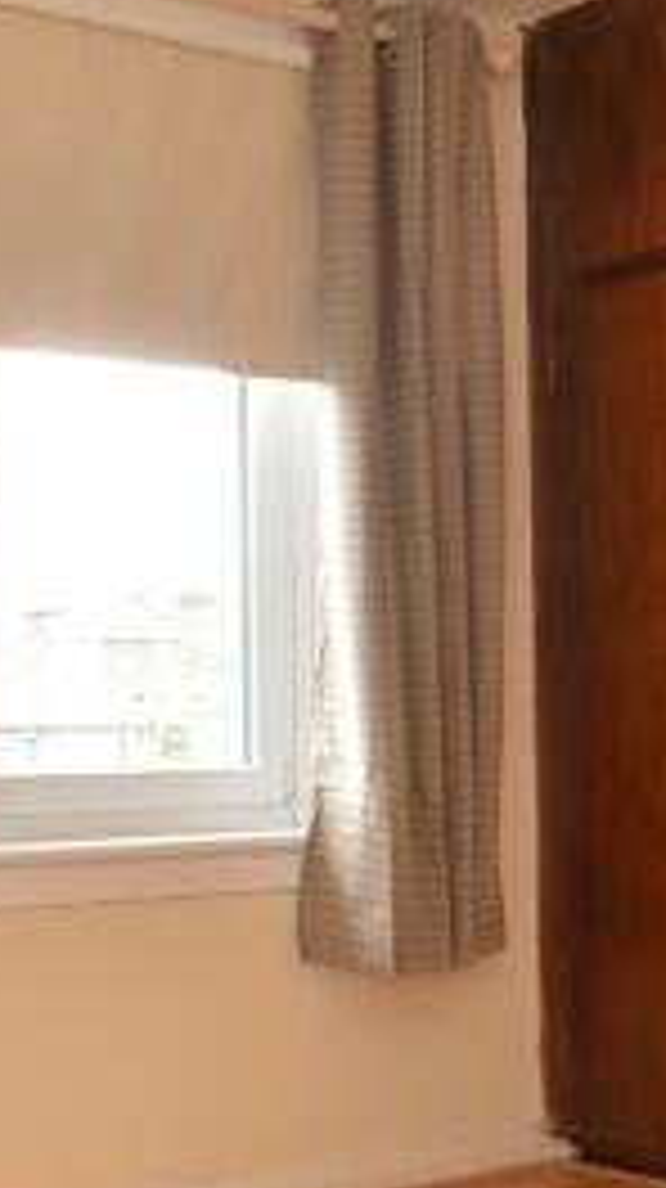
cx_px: -36
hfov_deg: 19.0
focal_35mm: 61
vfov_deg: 34.3
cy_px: 675
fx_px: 1920
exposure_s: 1/13
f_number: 6.3
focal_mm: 10
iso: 100
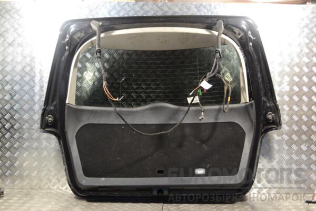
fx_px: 382
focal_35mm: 44
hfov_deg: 45.0
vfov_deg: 30.8
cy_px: 106
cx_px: 158
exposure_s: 1/30
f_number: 4.5
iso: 400
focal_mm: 29
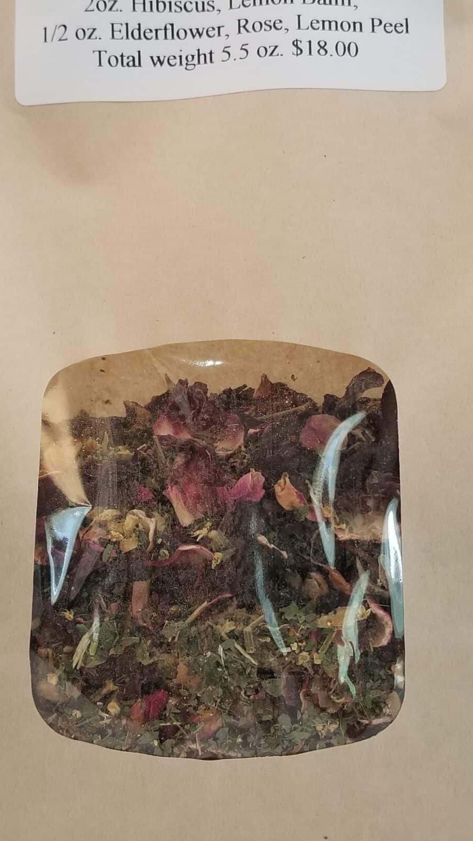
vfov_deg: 55.3
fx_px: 803
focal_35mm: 36
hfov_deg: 32.8
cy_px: 413
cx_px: 214
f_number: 1.7
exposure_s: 1/40
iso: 160
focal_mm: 4.25
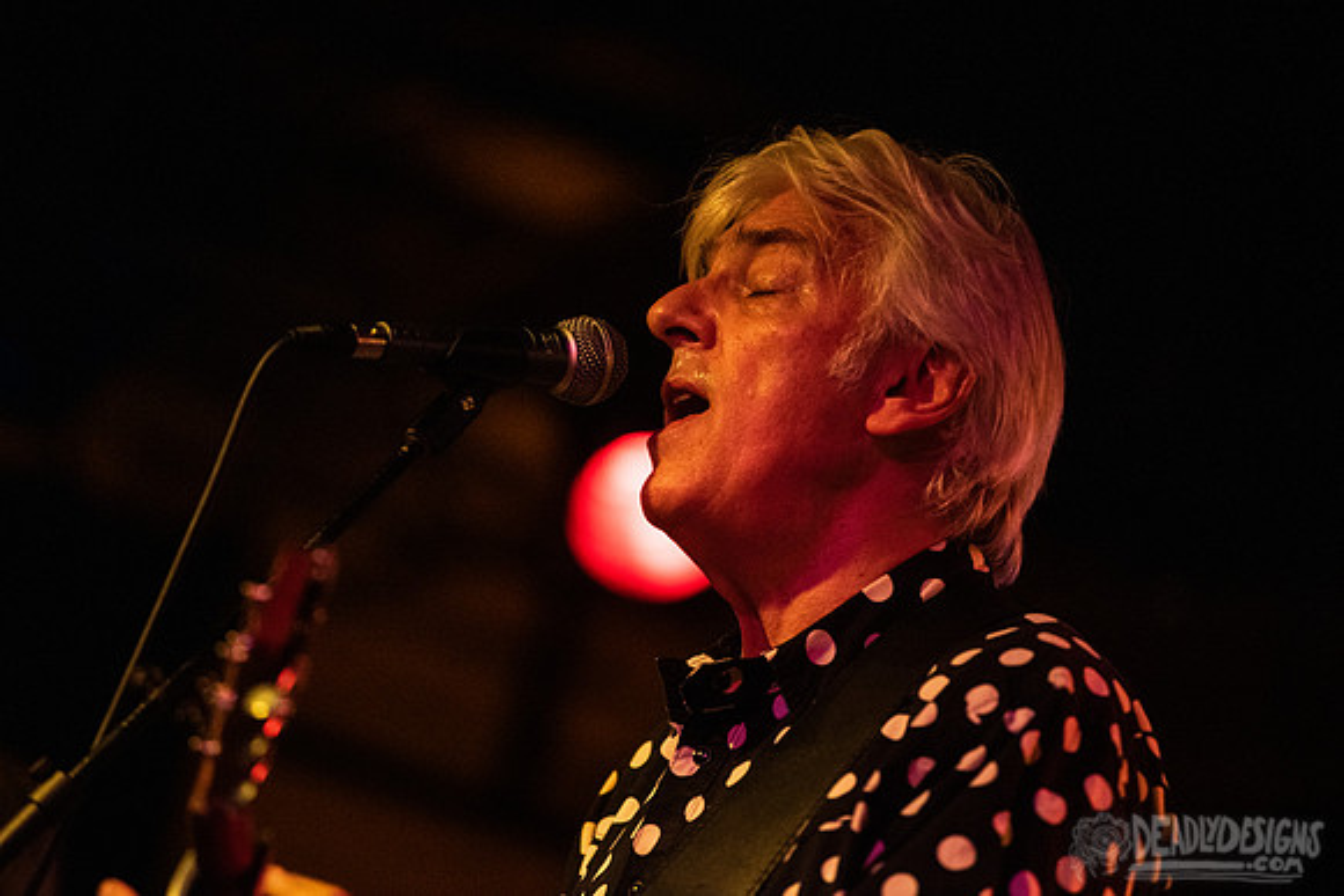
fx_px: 7468
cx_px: 672
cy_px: 448
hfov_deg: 10.3
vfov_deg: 6.9
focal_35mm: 200
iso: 3200
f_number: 3.2
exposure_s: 1/50
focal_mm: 200
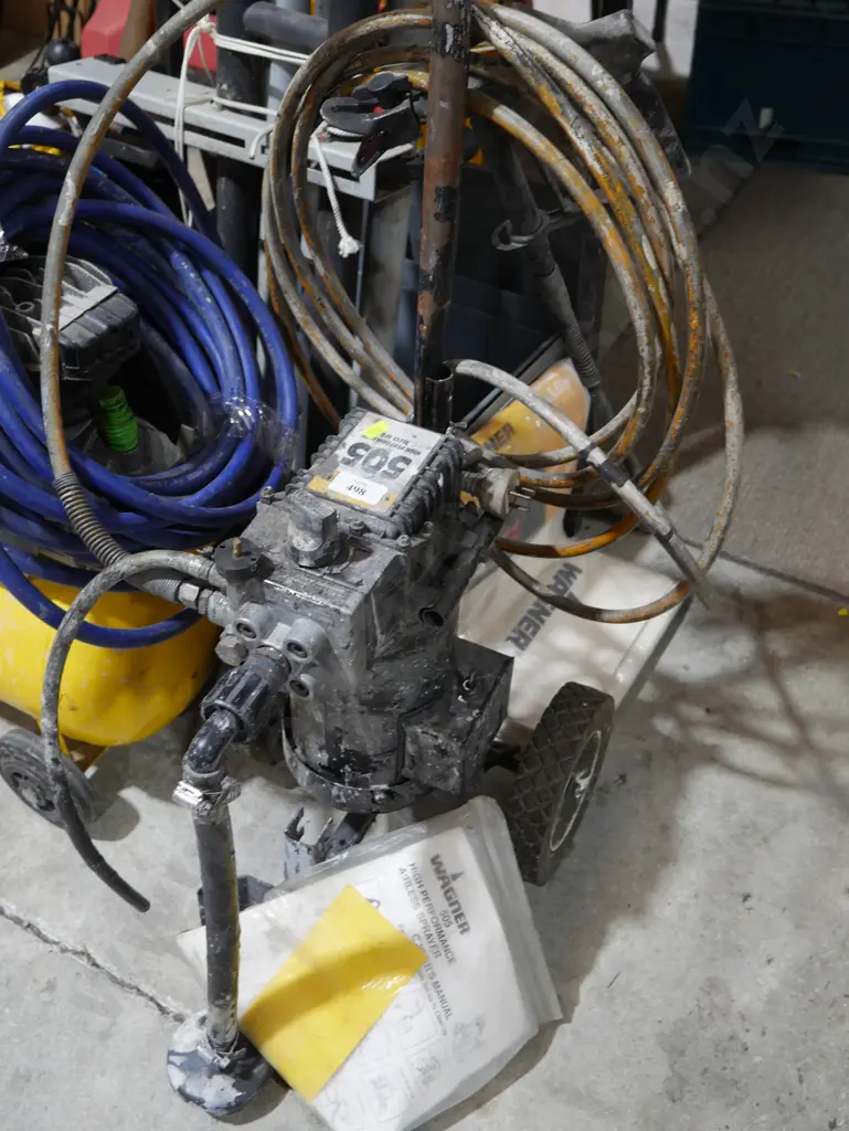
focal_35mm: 36
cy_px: 566
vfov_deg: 51.3
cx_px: 424
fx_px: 1176
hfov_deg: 39.7
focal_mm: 18
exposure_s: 1/60
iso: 500
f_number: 4
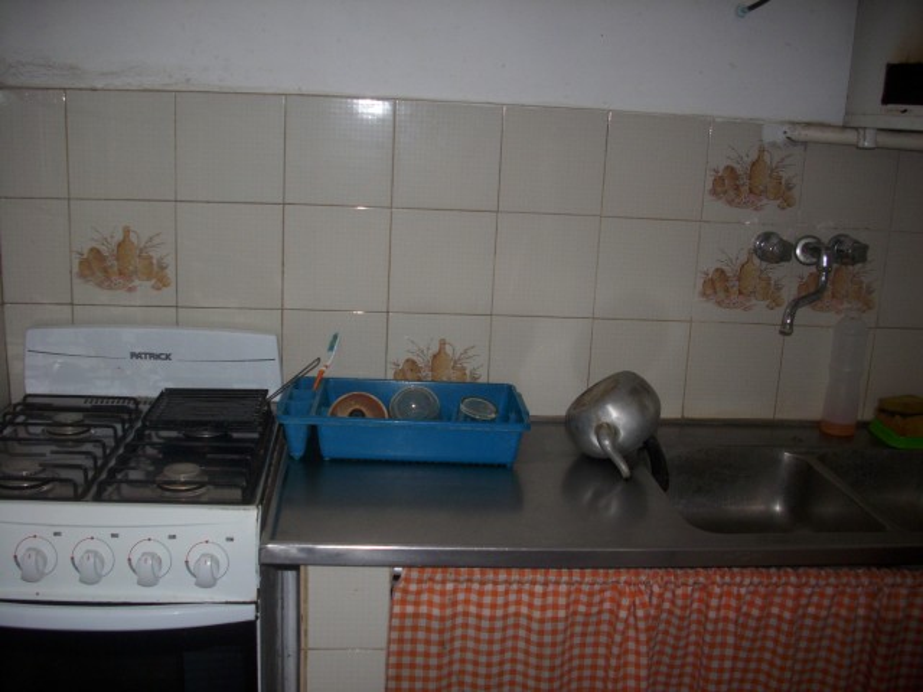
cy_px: 346
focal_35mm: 31
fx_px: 827
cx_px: 462
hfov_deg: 58.4
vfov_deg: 45.4
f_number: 2.8
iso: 50
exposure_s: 1/30
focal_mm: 6.2
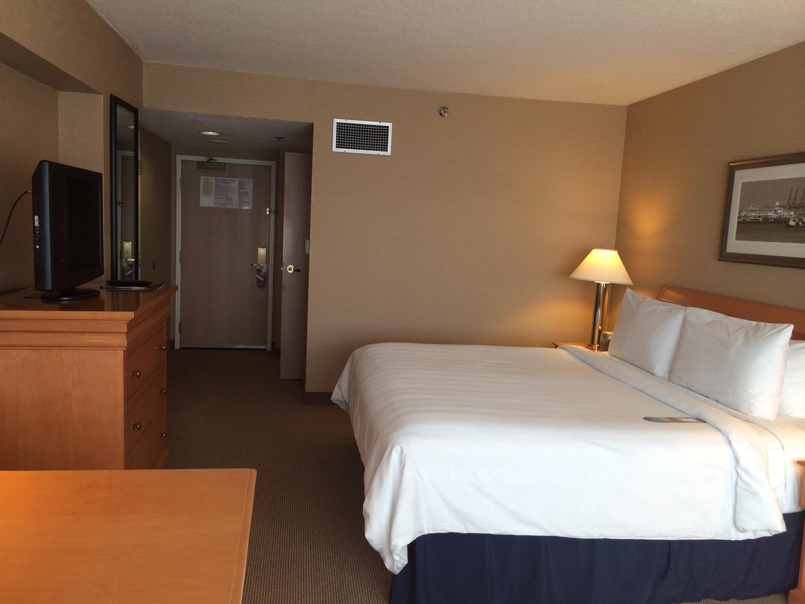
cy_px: 302
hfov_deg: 60.0
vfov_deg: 46.8
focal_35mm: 30
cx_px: 402
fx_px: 698
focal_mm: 4.12
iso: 40
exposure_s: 1/40
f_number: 2.2
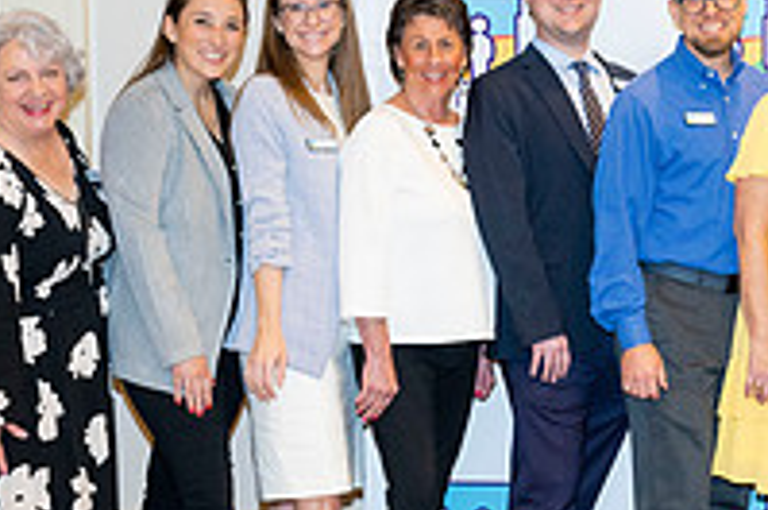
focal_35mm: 116
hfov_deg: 17.1
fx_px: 2471
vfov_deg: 11.8
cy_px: 278
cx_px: 847
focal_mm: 37
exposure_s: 1/100
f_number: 5.6
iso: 1000
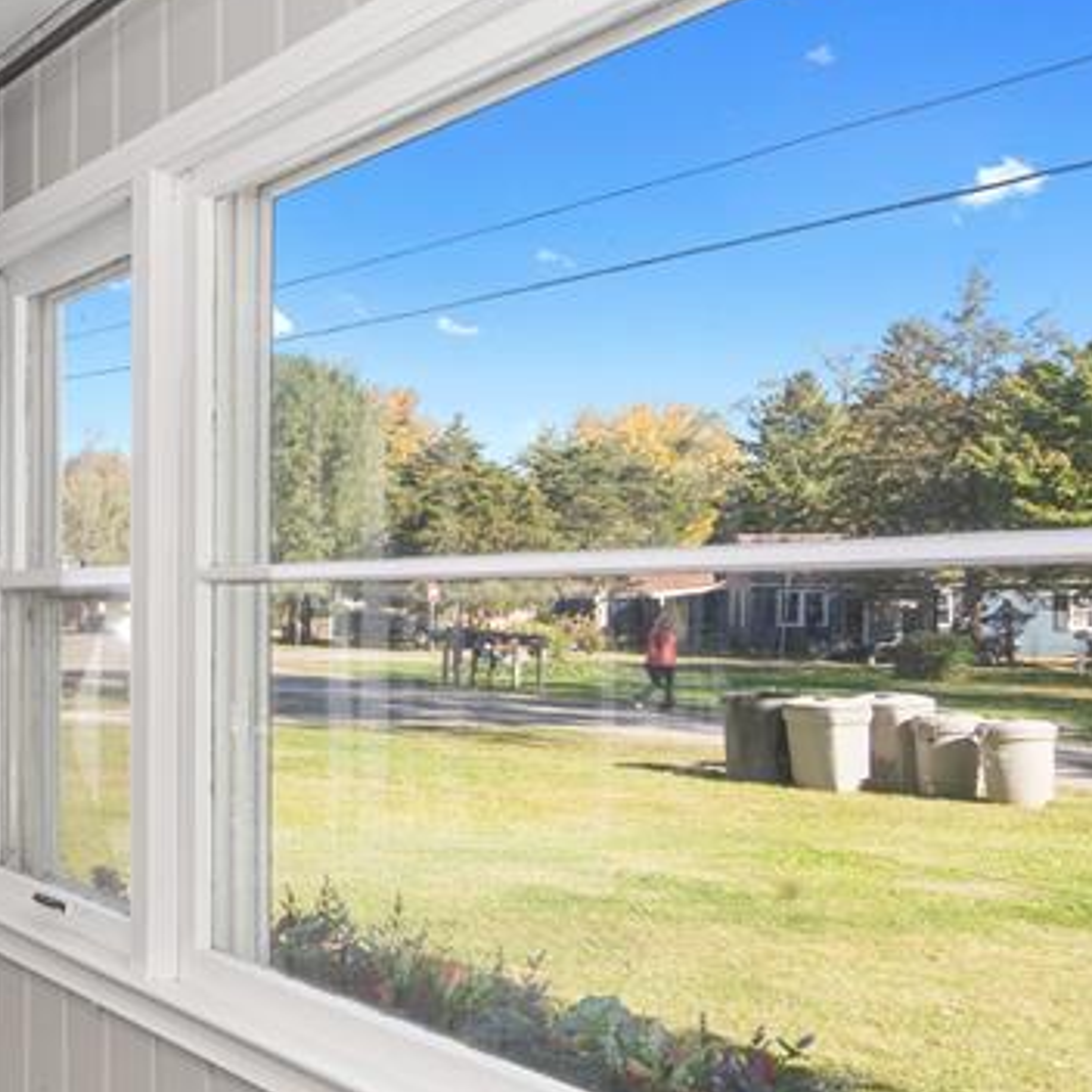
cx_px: -416
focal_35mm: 42
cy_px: 619
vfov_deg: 40.0
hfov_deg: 29.7
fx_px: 1499
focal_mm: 17
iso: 320
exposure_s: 1/50
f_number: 9
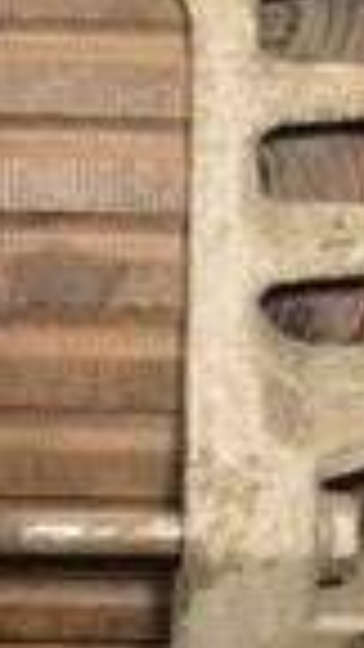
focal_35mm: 261
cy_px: 302
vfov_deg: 8.3
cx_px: 45
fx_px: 4478
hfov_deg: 4.6
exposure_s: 1/200
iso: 800
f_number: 5.6
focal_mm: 40
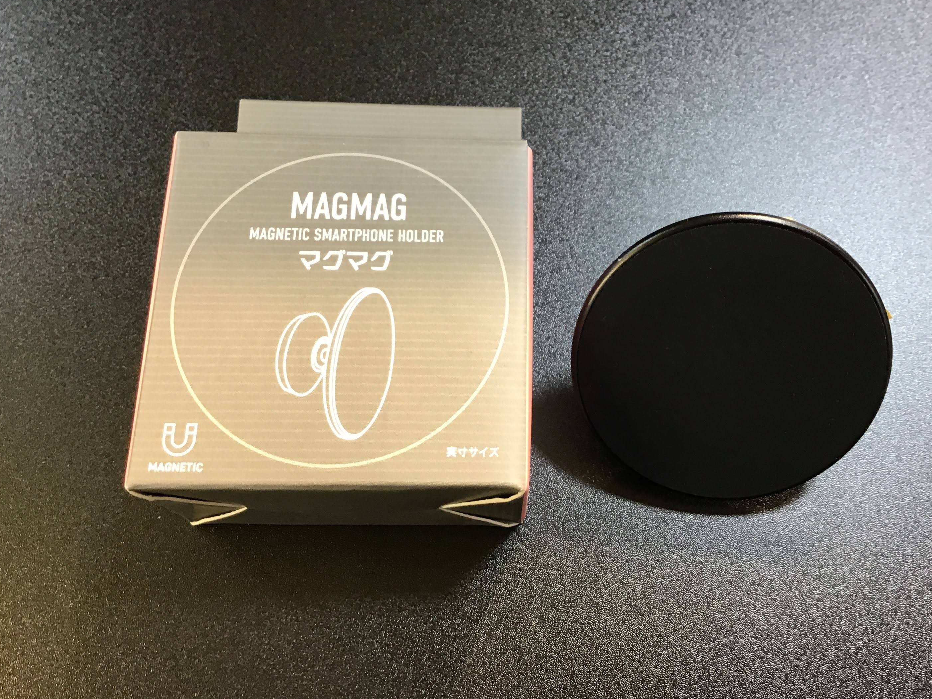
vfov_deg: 39.6
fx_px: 969
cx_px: 510
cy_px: 300
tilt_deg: -68.1
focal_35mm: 36
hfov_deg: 51.3
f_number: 2.4
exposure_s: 1/30
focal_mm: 3.3
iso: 80
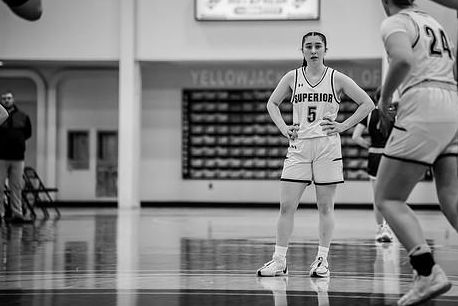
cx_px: 280
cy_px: 134
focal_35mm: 181
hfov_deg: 11.3
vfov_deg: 7.6
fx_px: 2304
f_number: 2.8
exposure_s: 1/640
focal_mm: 143
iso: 1600
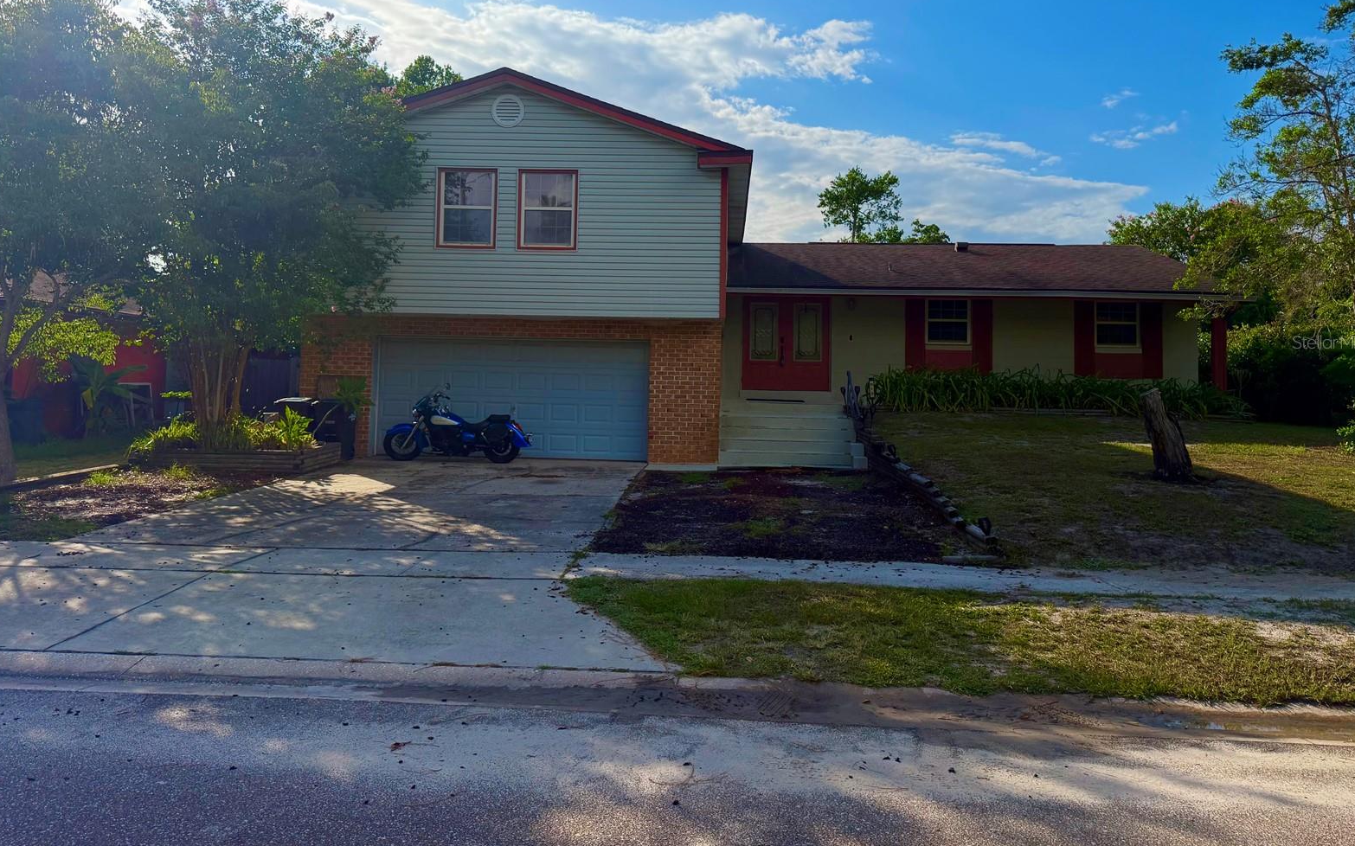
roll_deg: -0.7
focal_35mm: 26
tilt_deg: +3.5
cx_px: 682
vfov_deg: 47.3
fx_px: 960
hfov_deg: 70.4
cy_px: 342
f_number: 1.78
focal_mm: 6.76
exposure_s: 1/8130
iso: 100
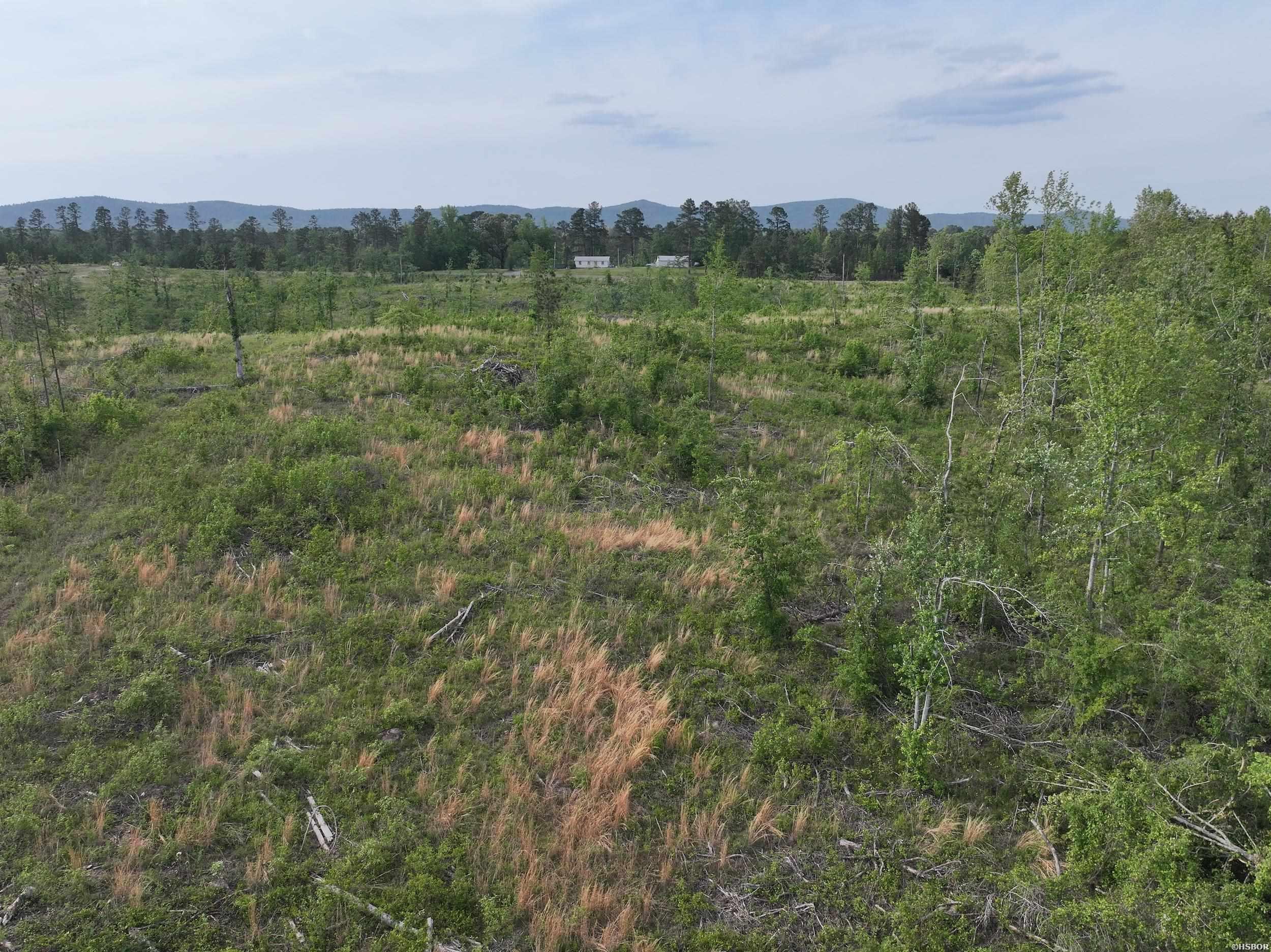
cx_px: 636
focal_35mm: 24
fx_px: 881
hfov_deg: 71.6
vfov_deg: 56.8
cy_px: 476
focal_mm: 12.29
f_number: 2.8
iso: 160
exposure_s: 1/1600
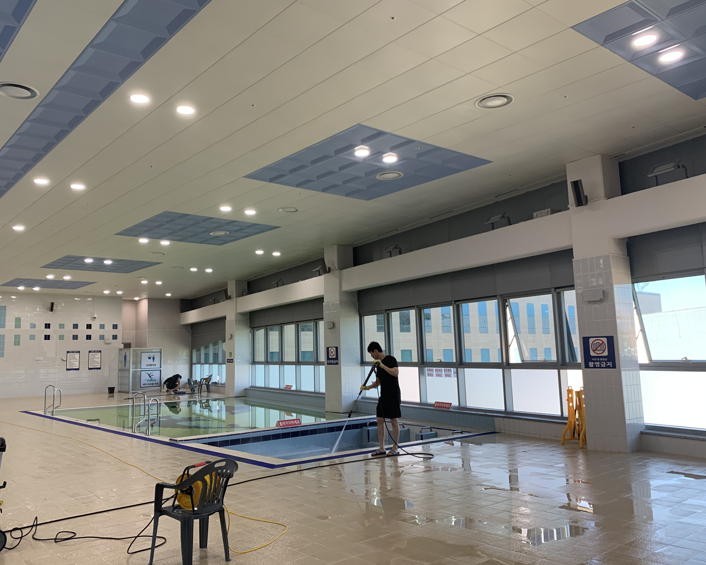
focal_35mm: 29
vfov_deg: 50.0
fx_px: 606
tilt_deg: +8.6
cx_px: 310
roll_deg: +0.6
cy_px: 276
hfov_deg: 60.3
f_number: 1.8
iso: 80
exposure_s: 1/120
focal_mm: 4.25
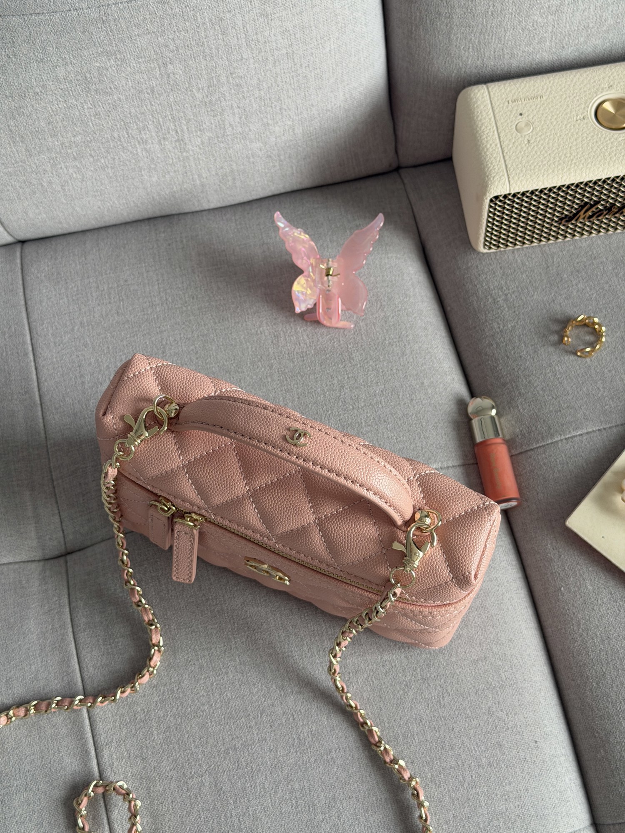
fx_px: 1156
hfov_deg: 30.3
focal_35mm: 48
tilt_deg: -75.2
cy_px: 416
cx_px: 312
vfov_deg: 39.7
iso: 100
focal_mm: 6.76
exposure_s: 1/87
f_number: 1.78
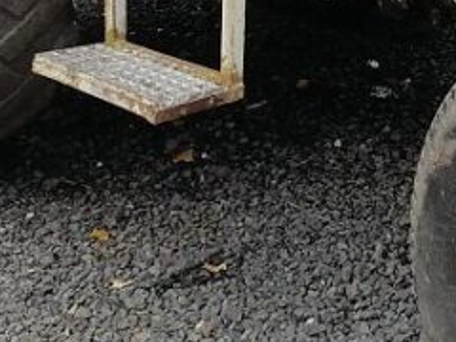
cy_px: -169
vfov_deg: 11.5
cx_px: 576
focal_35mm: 123
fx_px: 1620
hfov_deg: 15.3
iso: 64
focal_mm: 3.95
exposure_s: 1/100
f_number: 2.2
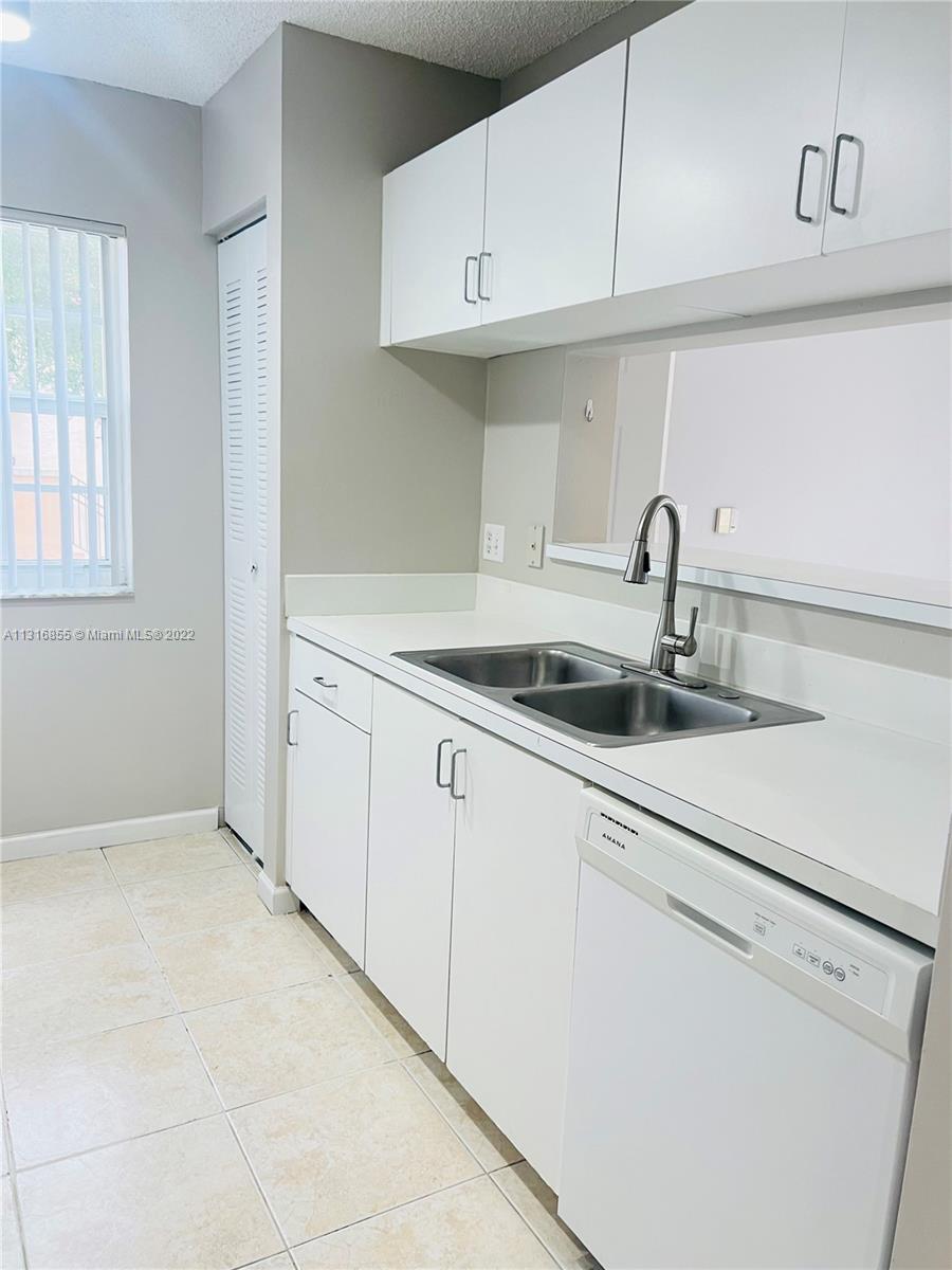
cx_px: 476
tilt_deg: -11.5
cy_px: 635
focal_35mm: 26
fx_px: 953
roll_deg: -2.1
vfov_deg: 67.3
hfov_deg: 53.1
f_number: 1.5
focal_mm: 5.7
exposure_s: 1/60
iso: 80
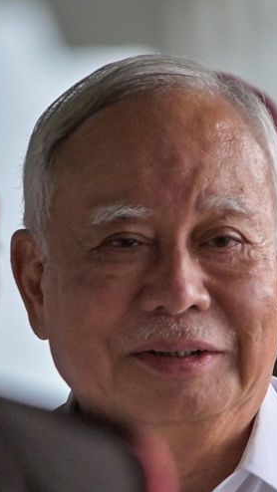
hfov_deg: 1.5
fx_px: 10286
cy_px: 394
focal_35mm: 788
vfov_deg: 2.7
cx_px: 389
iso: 500
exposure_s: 1/800
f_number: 4
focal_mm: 200
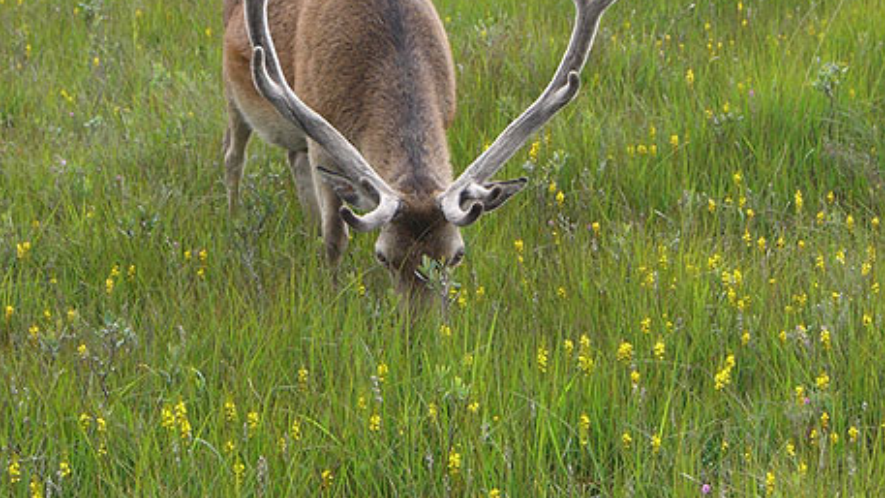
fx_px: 2933
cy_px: 199
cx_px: 442
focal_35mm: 125
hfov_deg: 17.2
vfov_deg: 9.7
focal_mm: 18.6
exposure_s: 1/160
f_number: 5.2
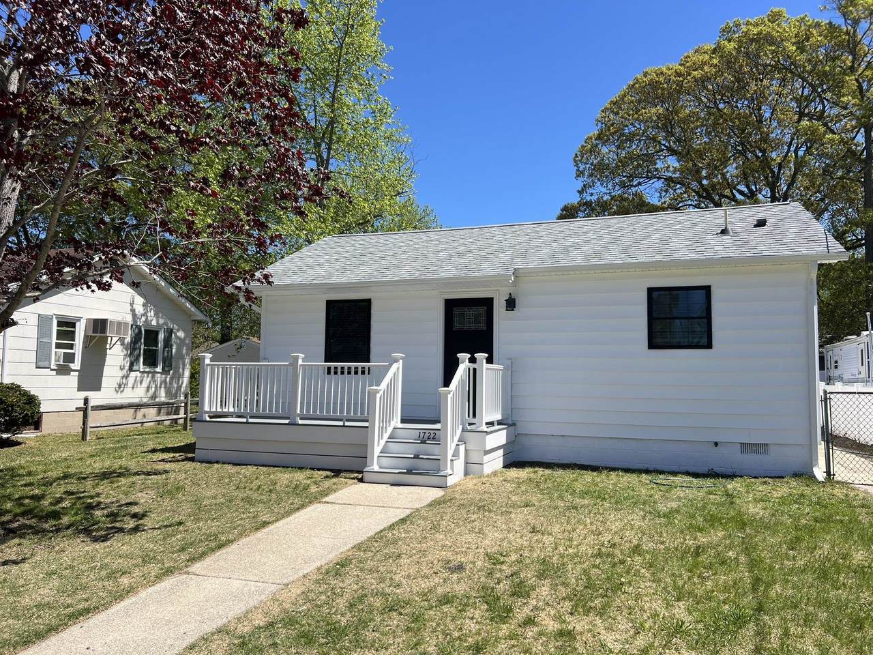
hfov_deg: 67.3
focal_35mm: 26
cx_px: 436
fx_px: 656
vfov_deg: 53.1
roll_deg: -0.2
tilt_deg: +3.4
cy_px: 328
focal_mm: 5.7
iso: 50
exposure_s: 1/4274
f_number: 1.5
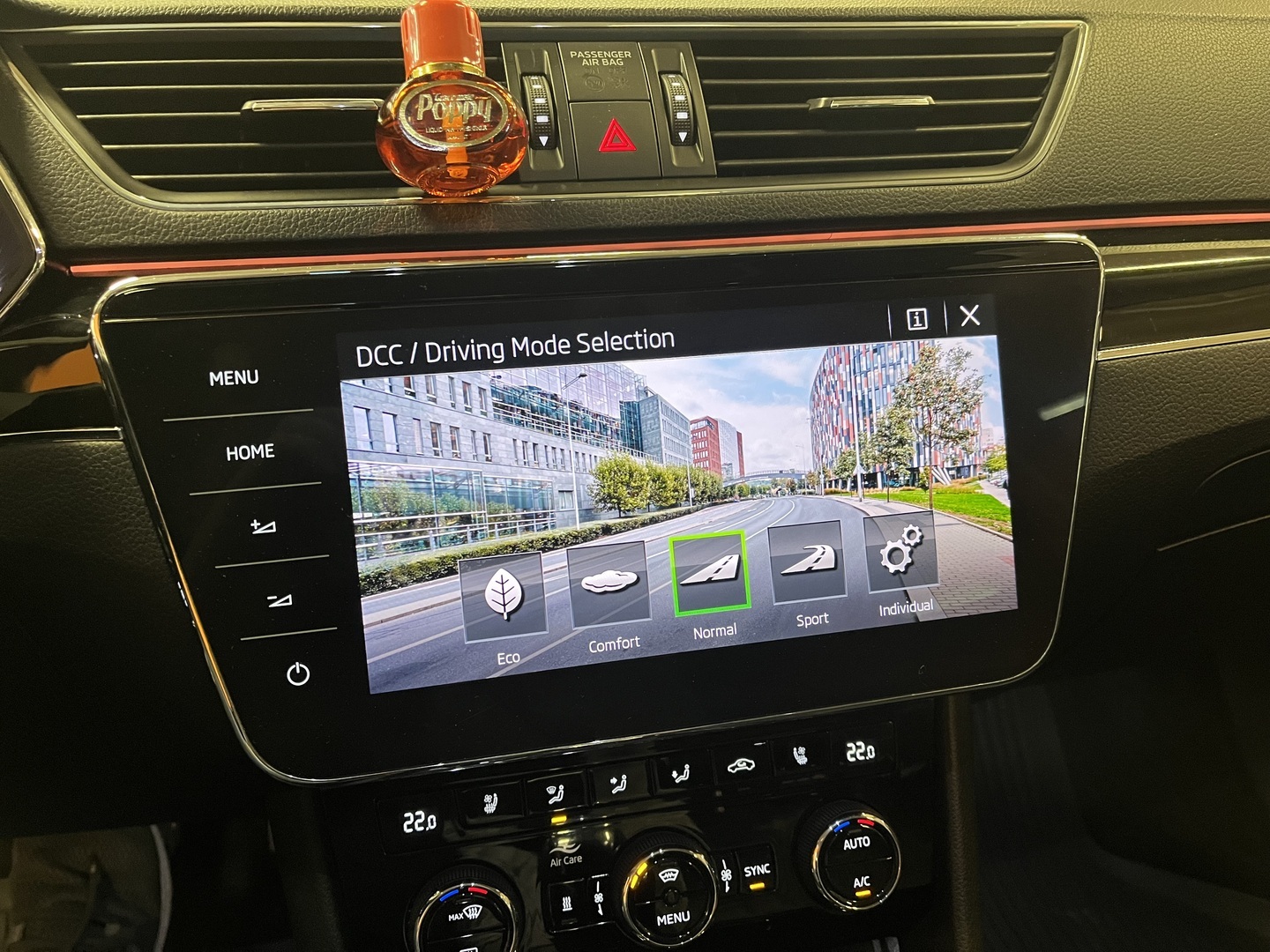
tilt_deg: -24.7
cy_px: 476
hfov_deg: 67.3
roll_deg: -0.4
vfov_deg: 53.1
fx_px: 954
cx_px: 635
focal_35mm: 26
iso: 320
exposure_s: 1/50
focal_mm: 5.1
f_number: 1.6
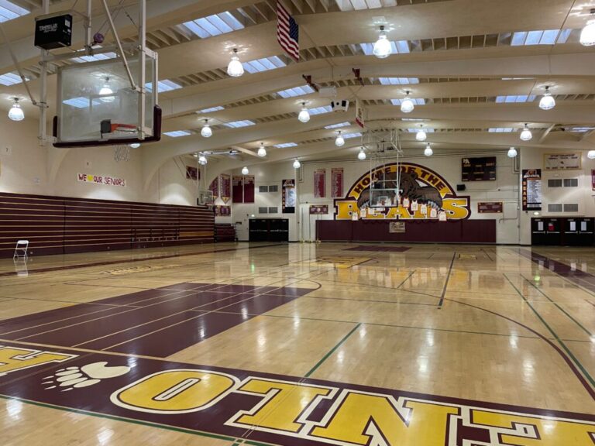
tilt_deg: -0.4
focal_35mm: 26
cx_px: 298
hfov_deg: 67.3
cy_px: 223
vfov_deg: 53.1
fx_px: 447
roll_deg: +0.2
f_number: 1.6
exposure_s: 1/60
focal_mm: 4.2
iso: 125
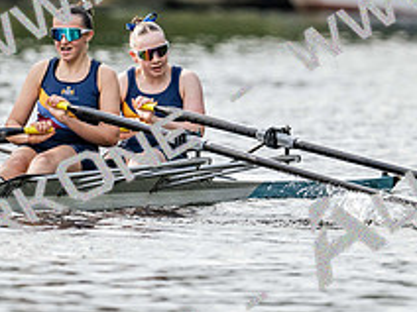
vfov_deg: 1.4
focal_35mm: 1051
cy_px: 104
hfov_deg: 1.9
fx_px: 12661
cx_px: 140
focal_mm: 400
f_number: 4.5
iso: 800
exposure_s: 1/2500
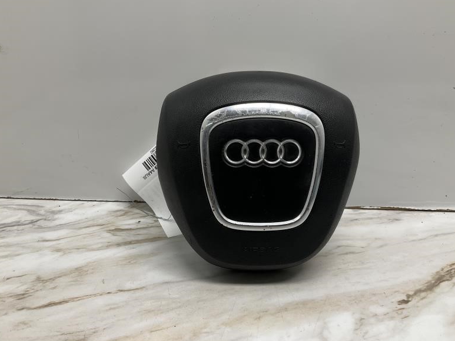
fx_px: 394
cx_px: 228
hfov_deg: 60.0
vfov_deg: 46.8
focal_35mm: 30
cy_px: 174
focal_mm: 3
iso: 25
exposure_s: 1/409
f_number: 1.8
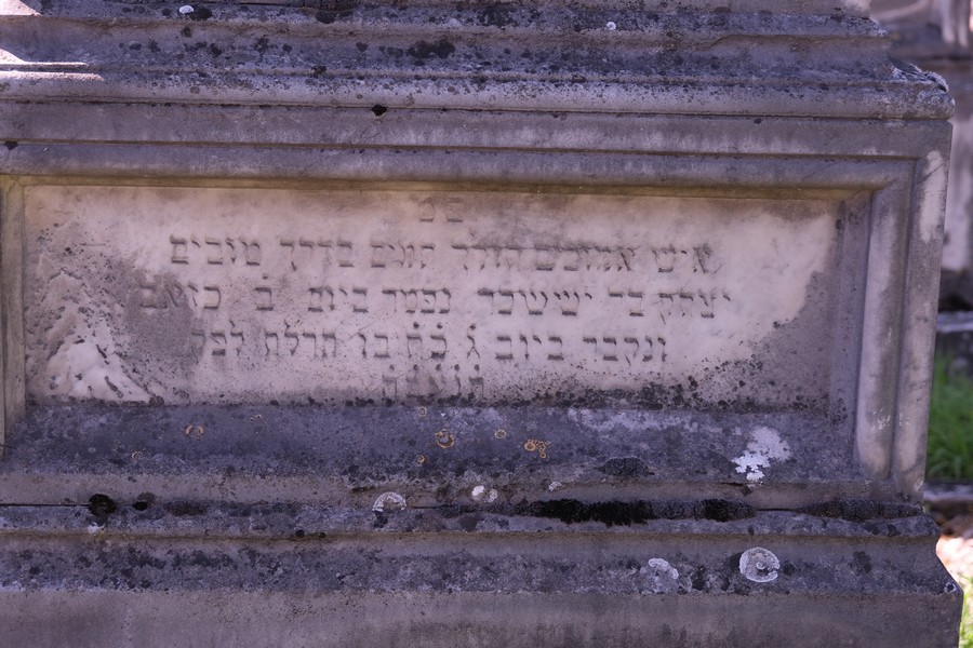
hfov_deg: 24.5
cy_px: 324
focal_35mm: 83
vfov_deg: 16.5
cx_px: 486
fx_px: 2243
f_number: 5.6
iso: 200
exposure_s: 1/120
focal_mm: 55
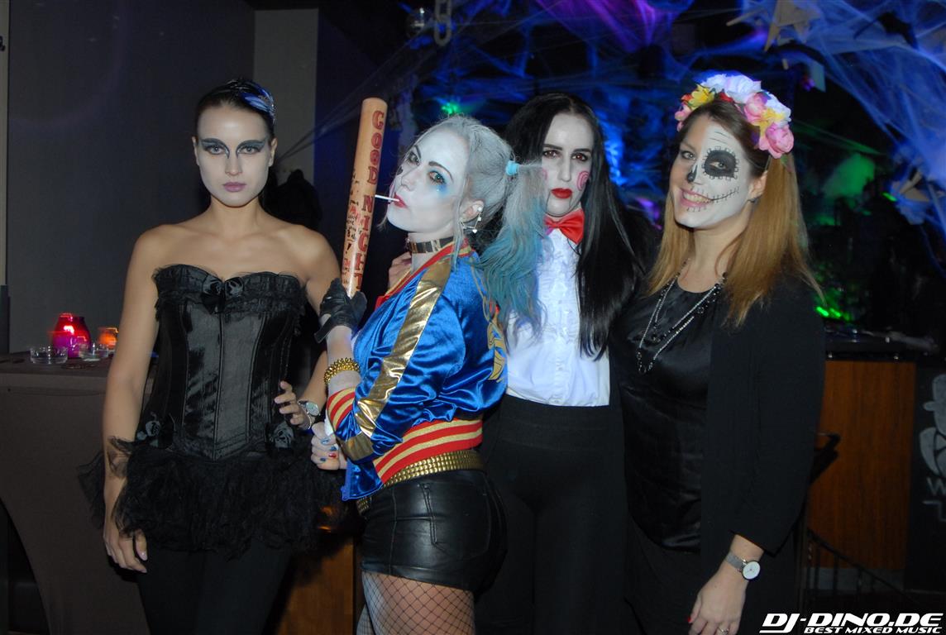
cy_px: 318
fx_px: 948
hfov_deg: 53.0
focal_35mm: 36
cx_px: 473
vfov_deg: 37.0
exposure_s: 1/5
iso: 400
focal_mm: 24
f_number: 5.6
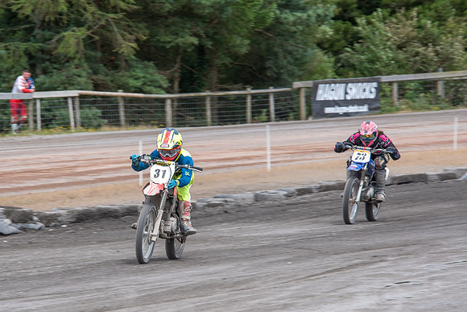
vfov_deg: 3.9
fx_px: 4570
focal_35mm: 352
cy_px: 180
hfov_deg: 5.8
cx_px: 146
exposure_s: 1/160
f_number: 9
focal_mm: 200
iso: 200
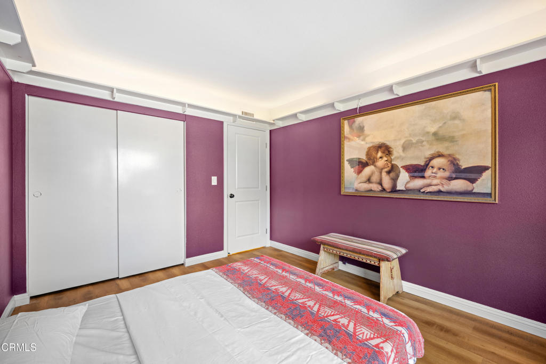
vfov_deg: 77.3
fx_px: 228
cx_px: 273
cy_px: 182
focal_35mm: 15
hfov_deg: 100.4
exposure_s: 2.5
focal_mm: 15
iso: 125
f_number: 8
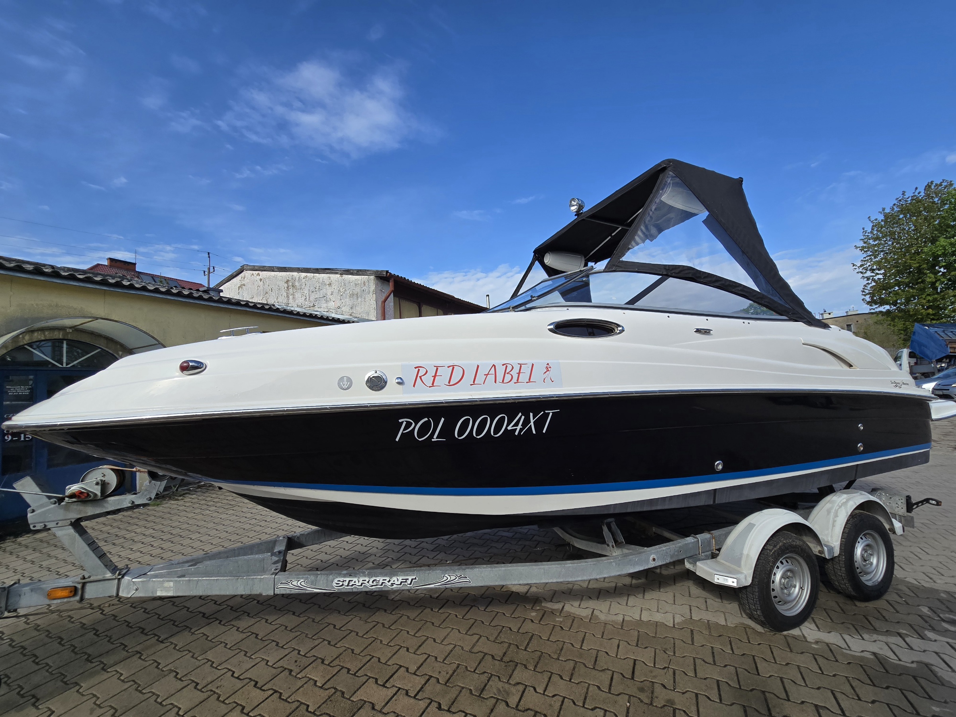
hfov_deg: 106.2
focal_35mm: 13
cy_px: 358
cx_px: 478
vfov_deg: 89.9
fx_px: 359
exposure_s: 1/2000
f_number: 2.2
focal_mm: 2.2
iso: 50
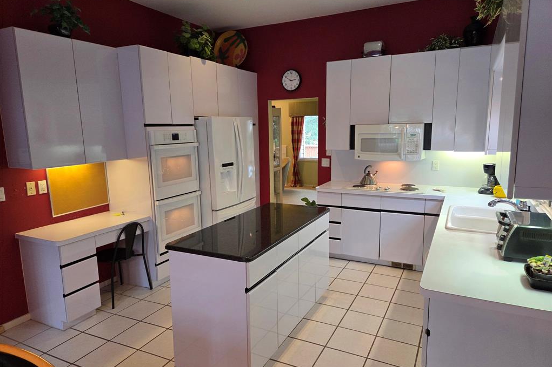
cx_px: 276
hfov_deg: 73.8
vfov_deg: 53.1
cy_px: 191
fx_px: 368
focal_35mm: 24
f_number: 1.8
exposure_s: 1/120
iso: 200
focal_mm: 5.4
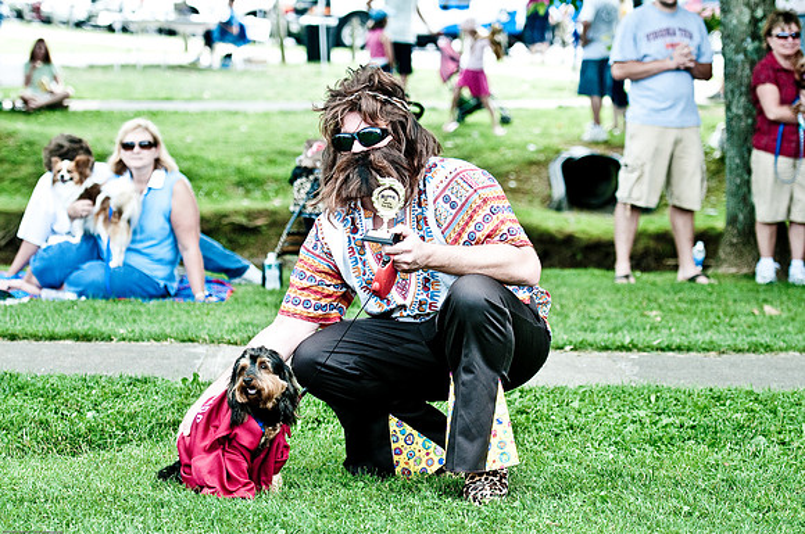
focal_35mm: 120
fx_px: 2680
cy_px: 267
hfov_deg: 17.1
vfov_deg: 11.4
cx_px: 402
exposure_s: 1/640
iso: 200
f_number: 2.8
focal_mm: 80
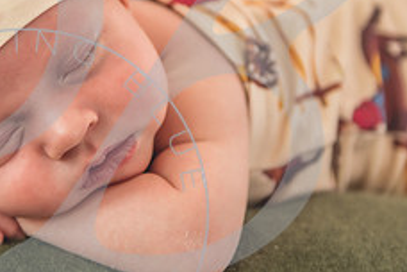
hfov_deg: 16.1
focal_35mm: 127
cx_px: 114
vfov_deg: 10.8
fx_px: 1436
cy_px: 62
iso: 400
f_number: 2.8
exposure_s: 1/125
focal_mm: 50
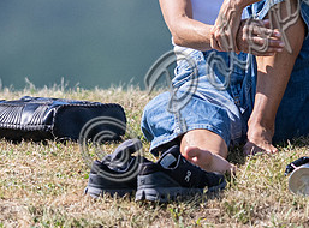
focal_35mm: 1805
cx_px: 116
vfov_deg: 0.8
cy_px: 105
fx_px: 16030
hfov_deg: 1.1
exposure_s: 1/5000
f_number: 3.2
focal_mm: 400
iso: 400
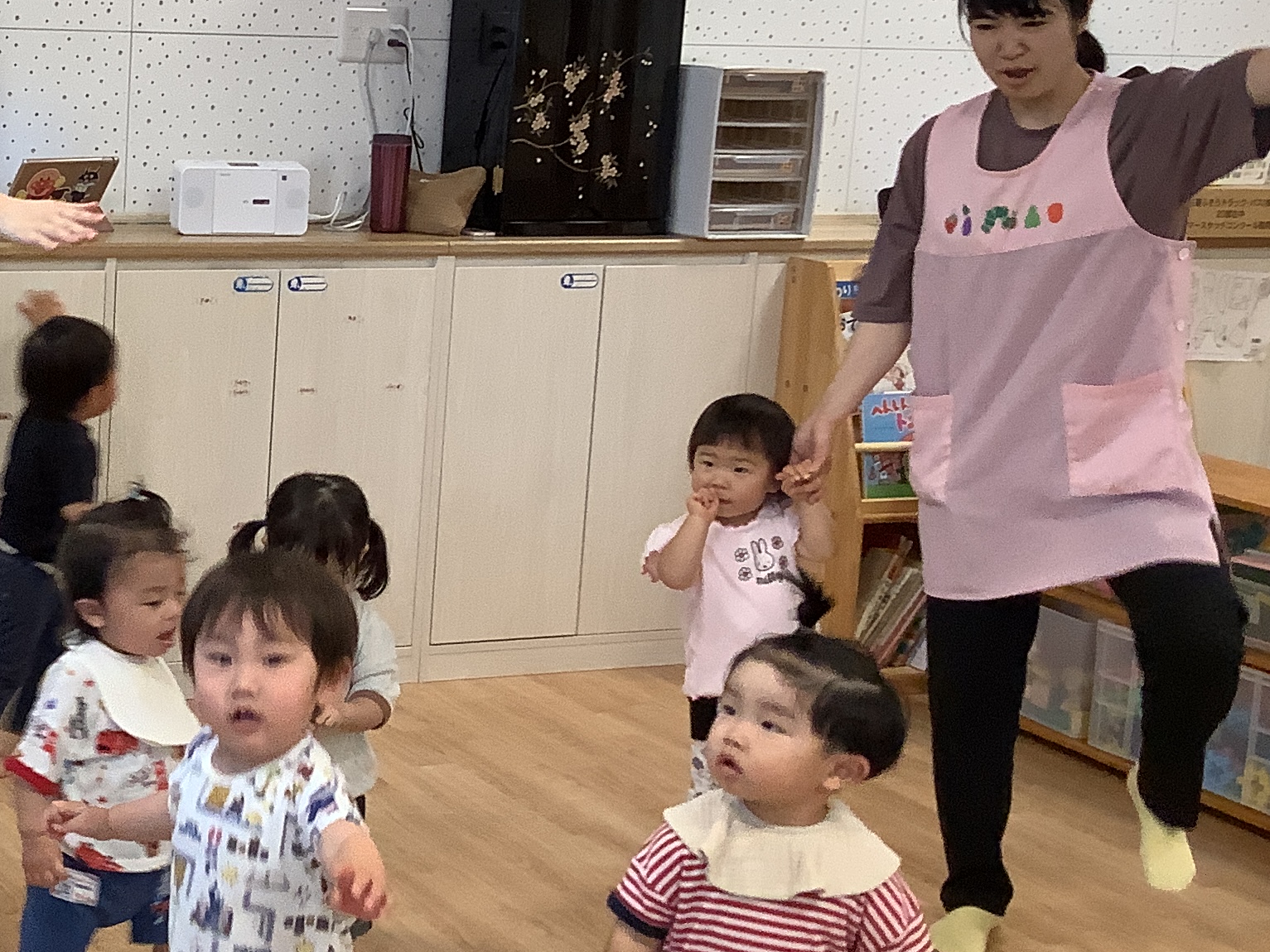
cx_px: 13
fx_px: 2422
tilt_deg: -9.9
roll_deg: -2.2
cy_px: 412
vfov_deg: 22.2
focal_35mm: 66
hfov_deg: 27.7
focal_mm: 3.3
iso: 125
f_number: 2.4
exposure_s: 1/60
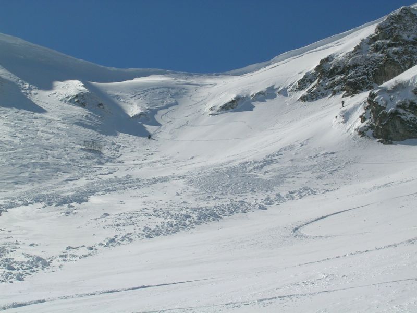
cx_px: 208
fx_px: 1265
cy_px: 156
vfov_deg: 14.1
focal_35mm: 105
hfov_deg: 18.7
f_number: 8.2
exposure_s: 1/558
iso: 50
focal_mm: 16.2
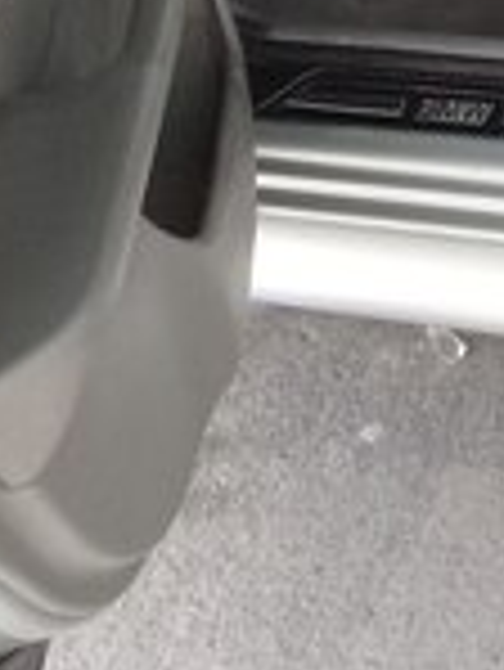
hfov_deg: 13.9
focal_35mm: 103
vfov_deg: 17.4
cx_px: 634
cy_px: -288
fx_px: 1997
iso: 50
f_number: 2.2
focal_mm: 3.3
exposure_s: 1/50
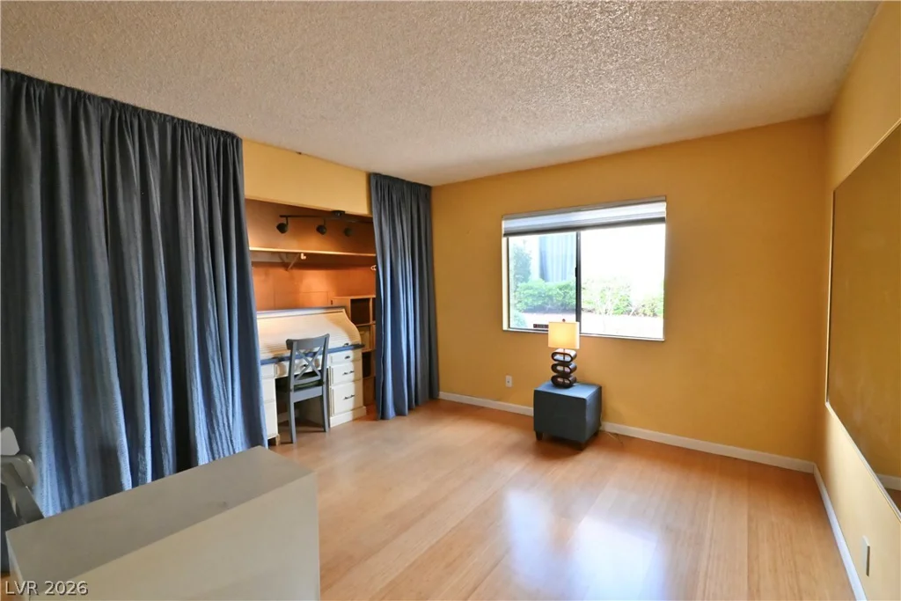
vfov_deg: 77.3
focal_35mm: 15
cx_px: 450
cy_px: 300
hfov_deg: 100.4
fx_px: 375
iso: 12800
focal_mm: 15
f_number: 18
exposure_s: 1/60
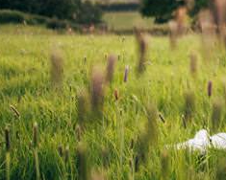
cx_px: 352
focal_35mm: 120
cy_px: -75
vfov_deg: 12.3
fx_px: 803
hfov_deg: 14.8
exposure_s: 1/200
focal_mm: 30
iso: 50
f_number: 2
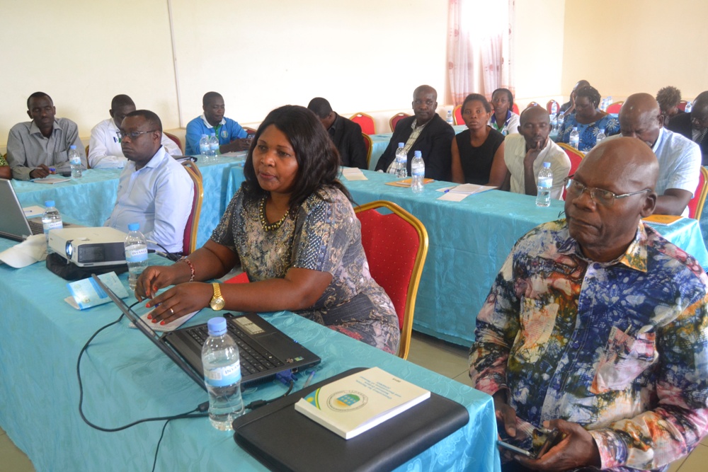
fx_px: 590
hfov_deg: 61.9
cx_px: 354
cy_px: 236
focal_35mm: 30
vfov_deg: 43.6
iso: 1800
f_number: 5
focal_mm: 20
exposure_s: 1/30
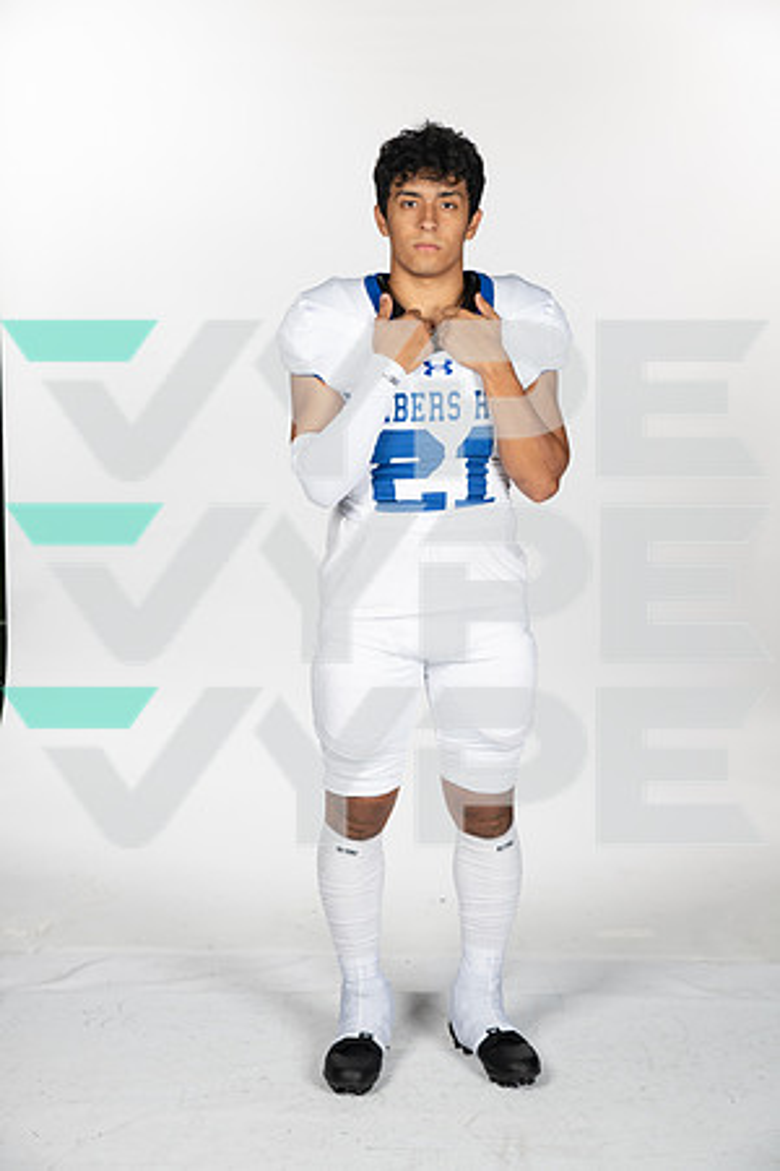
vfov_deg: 32.4
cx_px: 390
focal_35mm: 62
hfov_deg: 21.9
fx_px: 2015
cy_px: 586
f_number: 7.1
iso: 250
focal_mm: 62
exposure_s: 1/400
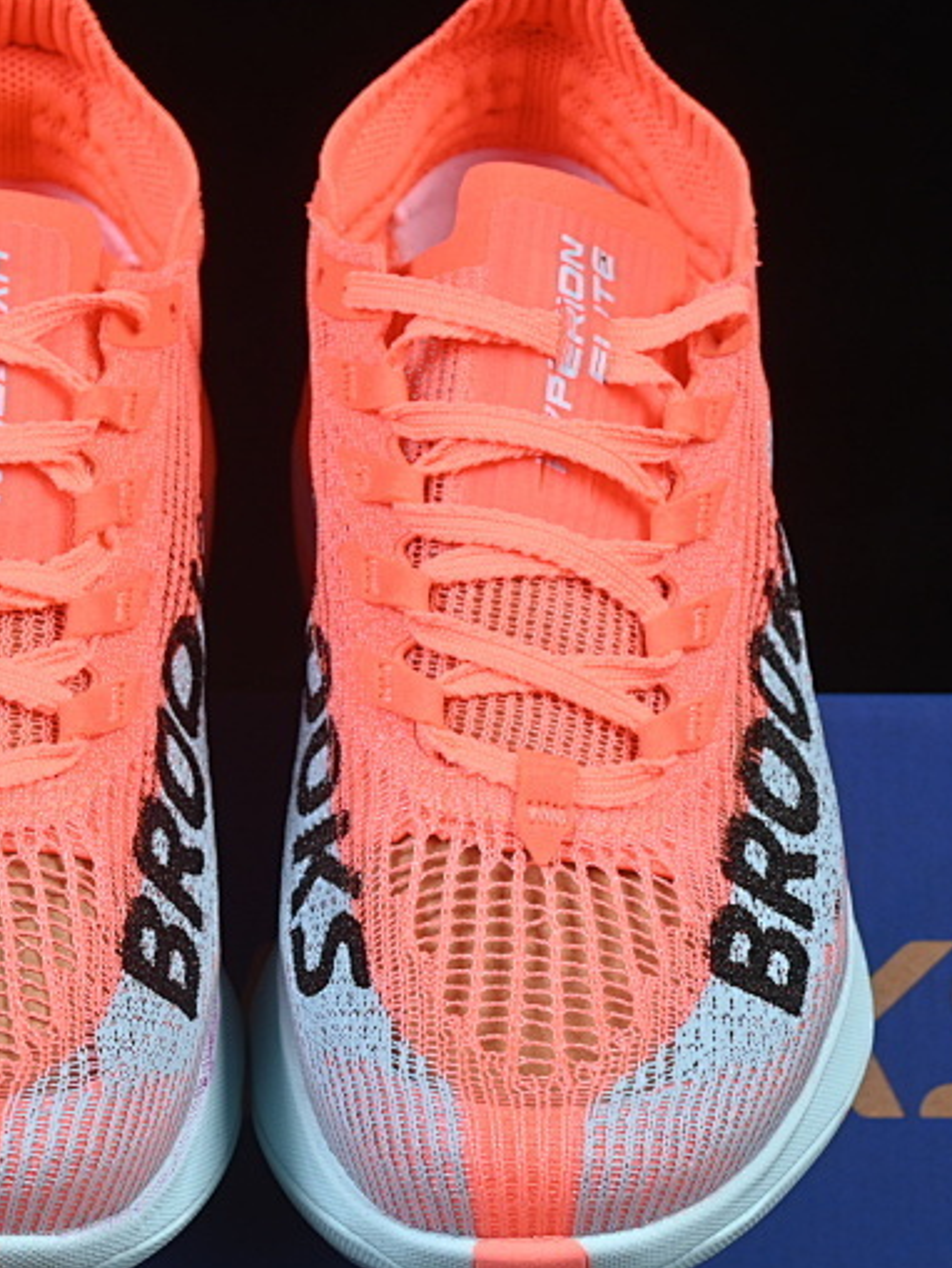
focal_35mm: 153
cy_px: 745
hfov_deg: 9.7
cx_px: 262
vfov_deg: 12.9
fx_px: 5608
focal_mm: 50
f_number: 8
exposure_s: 1/80
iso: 160
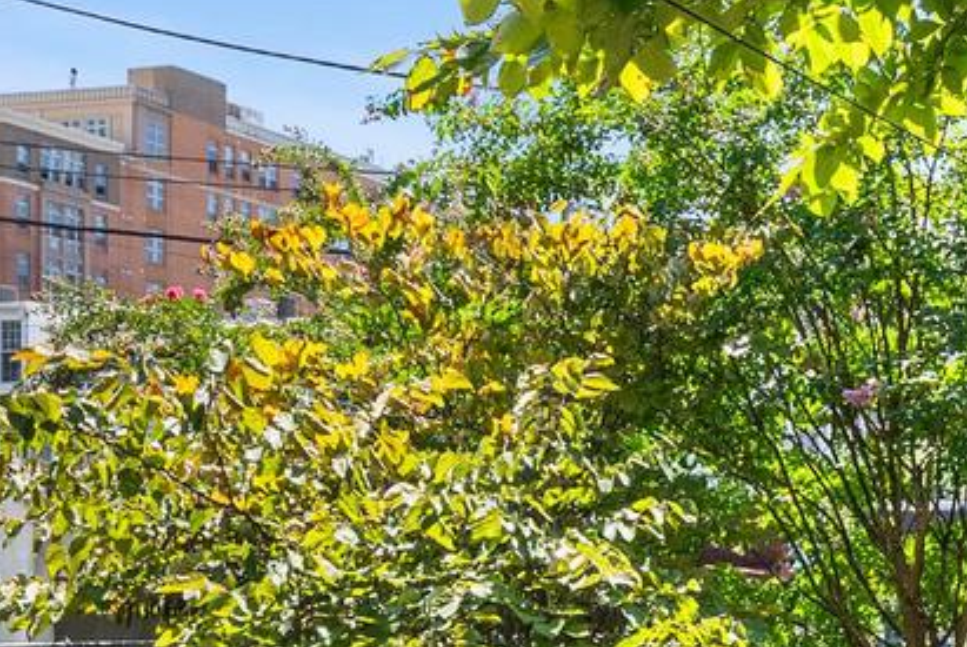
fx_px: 1882
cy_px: 992
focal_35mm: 70
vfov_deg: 17.4
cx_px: 1254
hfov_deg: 25.0
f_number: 8
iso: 640
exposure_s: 1/400
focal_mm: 20
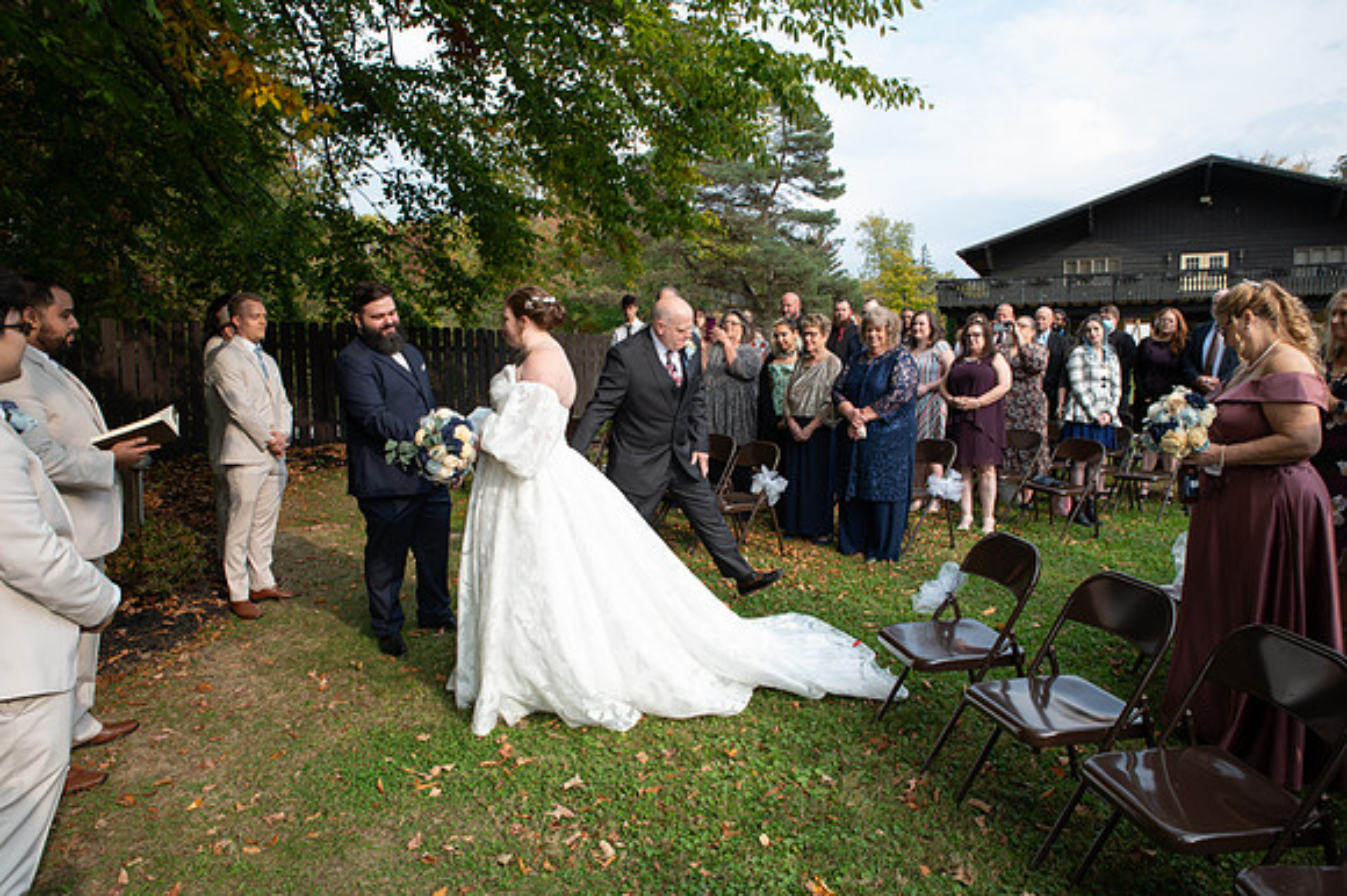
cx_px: 674
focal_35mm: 24
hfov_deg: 73.8
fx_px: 897
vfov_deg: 53.1
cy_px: 448
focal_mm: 24
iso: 400
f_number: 8
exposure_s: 1/200
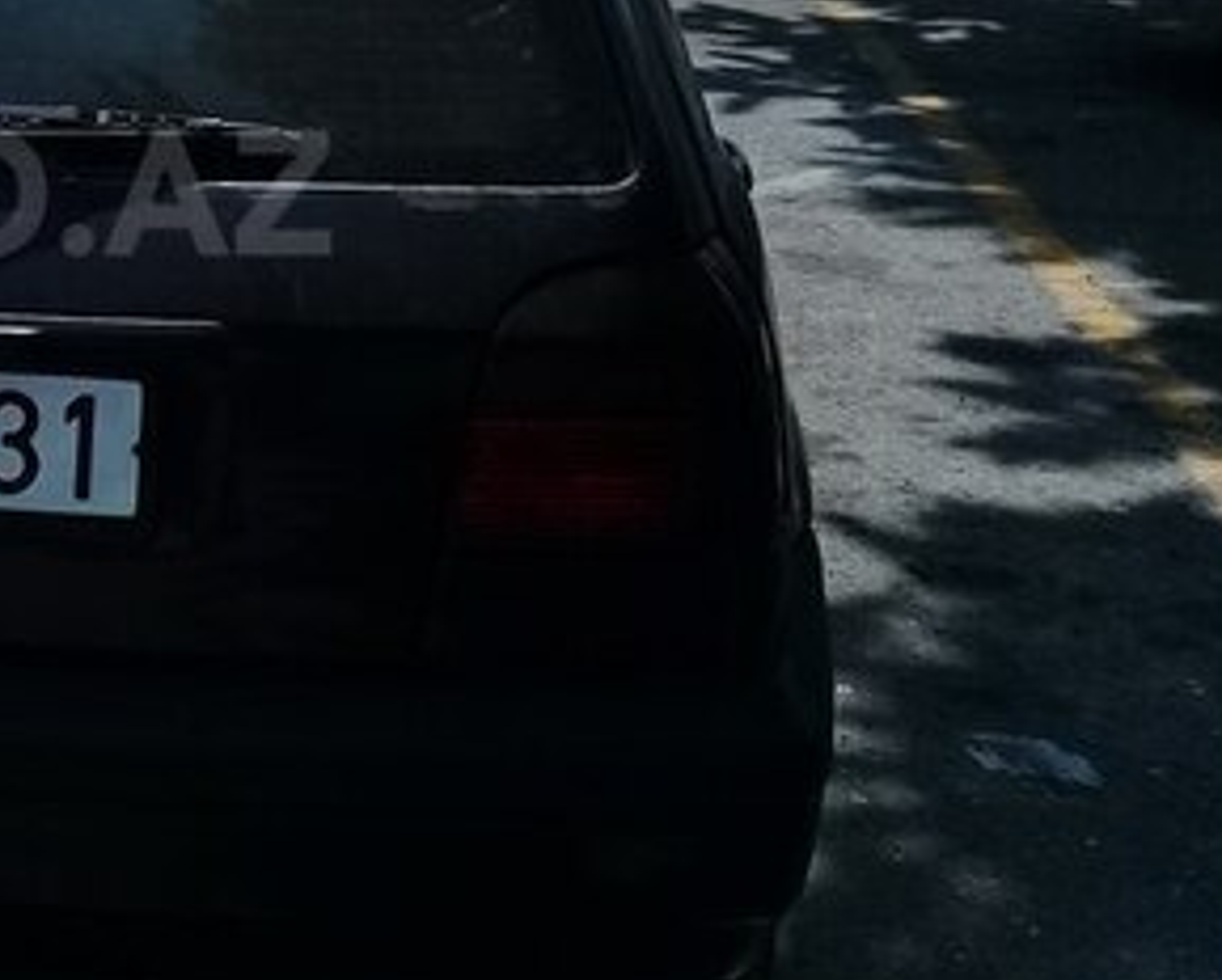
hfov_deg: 25.6
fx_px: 2499
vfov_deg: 21.9
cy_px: 192
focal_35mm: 69
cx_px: -101
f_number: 2.2
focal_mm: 3.3
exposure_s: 1/2179
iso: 64
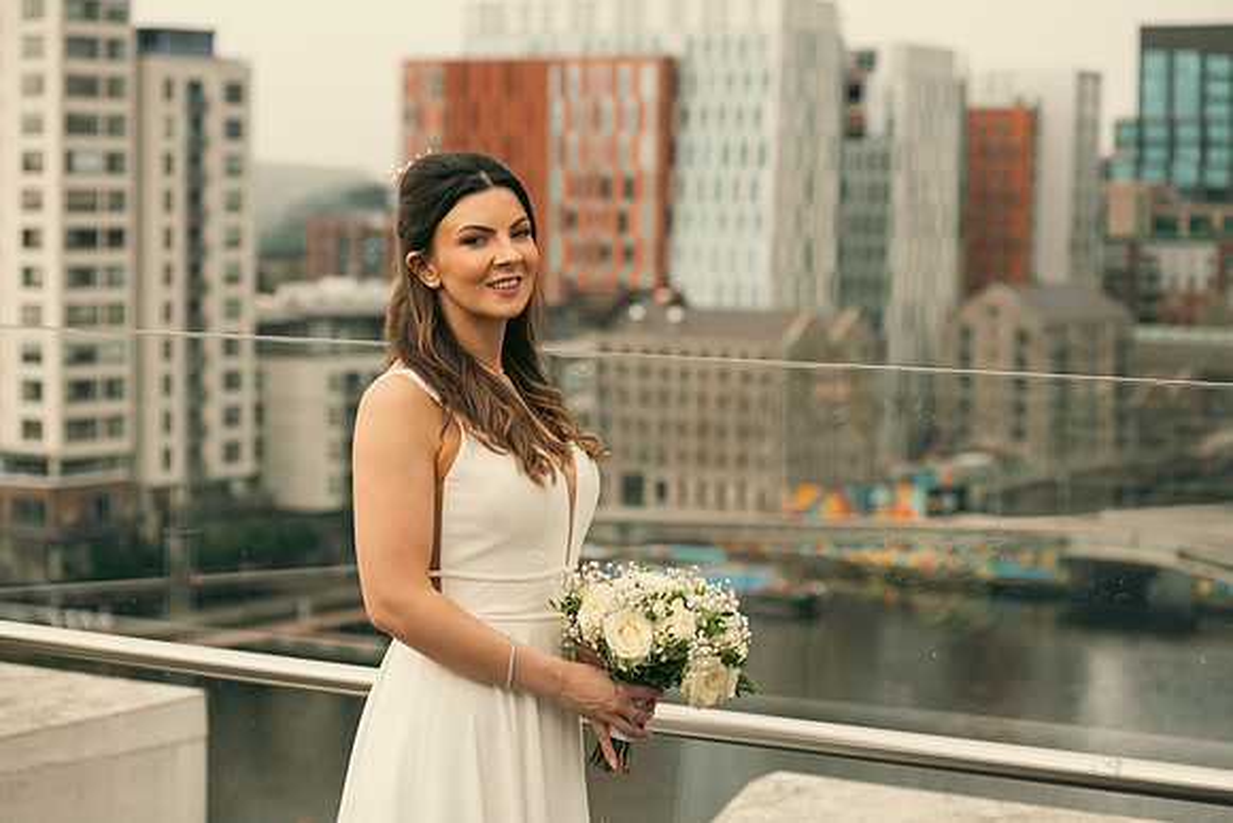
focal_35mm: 80
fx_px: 2741
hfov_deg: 25.4
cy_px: 412
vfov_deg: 17.1
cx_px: 616
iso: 160
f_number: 3.5
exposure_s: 1/250
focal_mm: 80
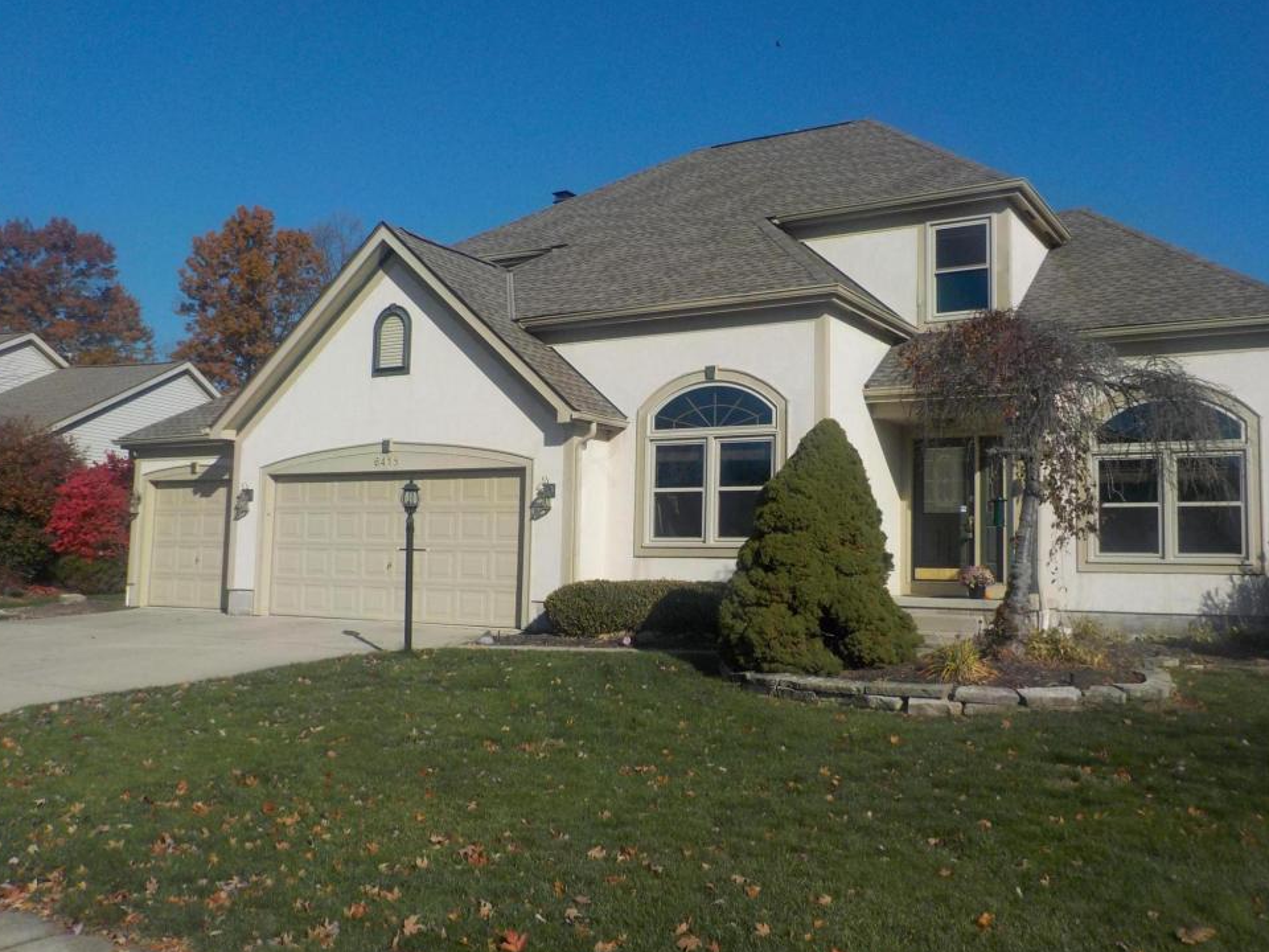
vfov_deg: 44.2
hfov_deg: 56.8
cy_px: 459
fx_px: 1173
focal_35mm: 32
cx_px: 658
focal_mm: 4.1
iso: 125
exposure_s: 1/640
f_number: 6.6
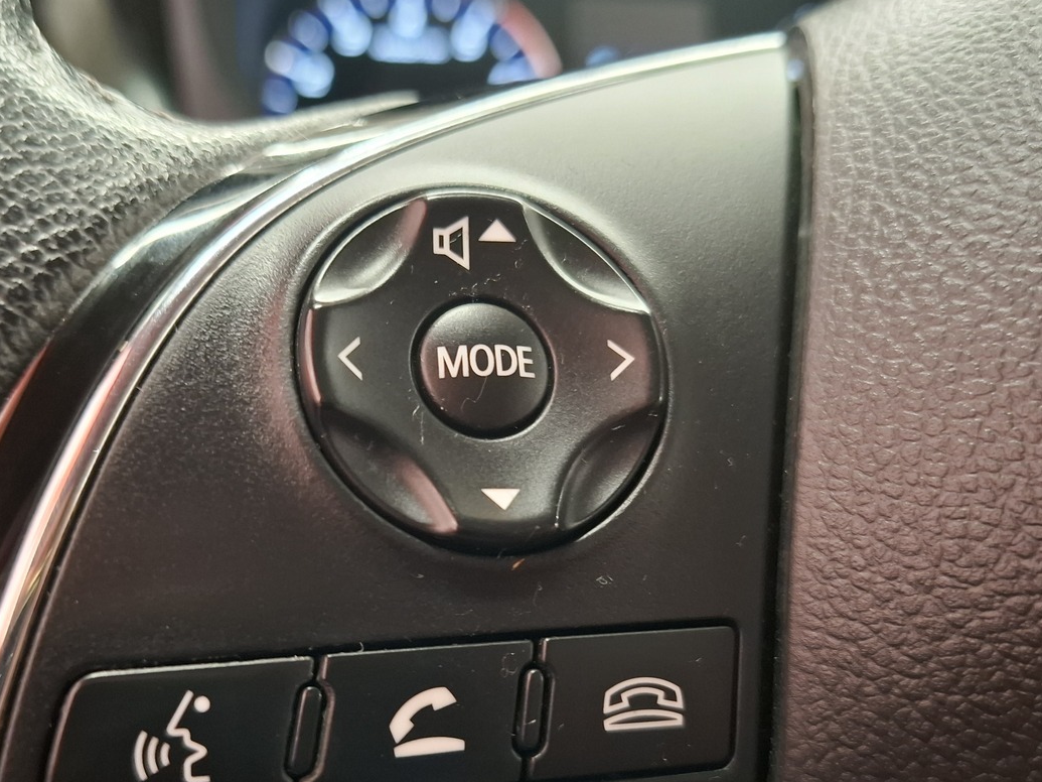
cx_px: 449
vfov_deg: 43.8
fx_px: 963
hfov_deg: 56.6
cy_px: 488
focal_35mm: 32
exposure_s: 1/25
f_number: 1.8
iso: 500
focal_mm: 5.54
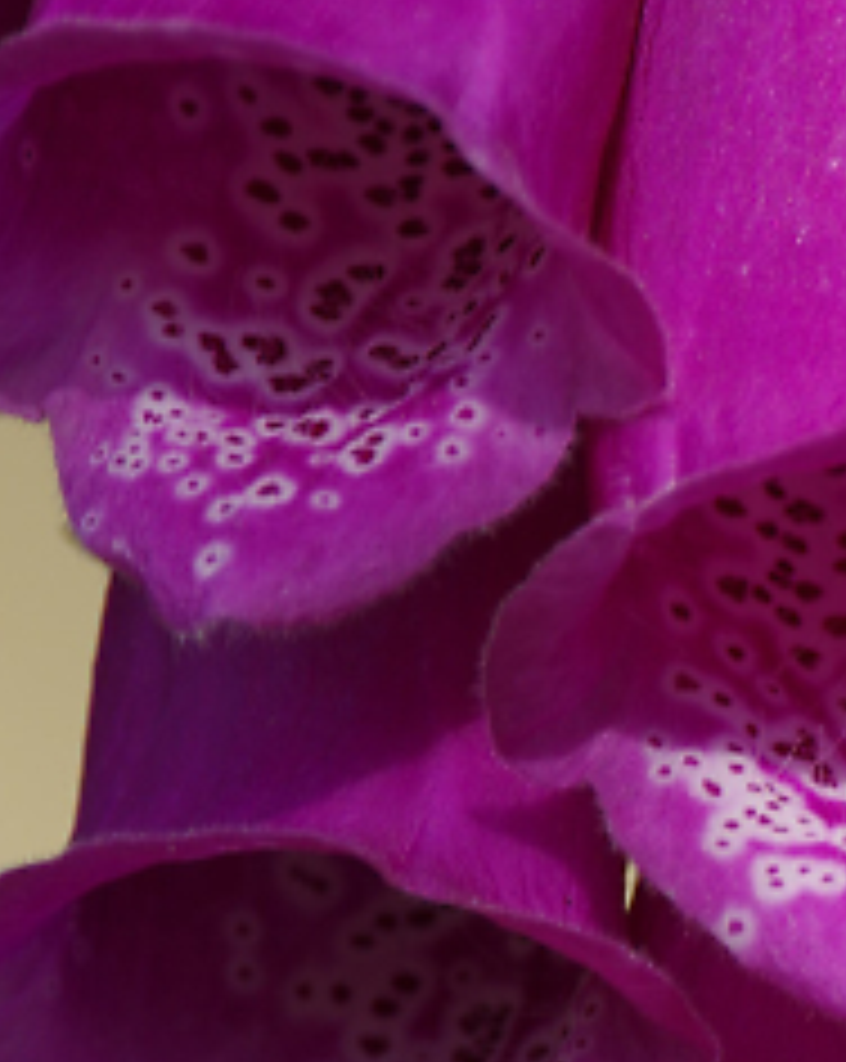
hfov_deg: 0.5
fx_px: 94389
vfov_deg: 0.6
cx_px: 835
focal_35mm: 3008
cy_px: 572
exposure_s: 1/125
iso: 125
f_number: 8
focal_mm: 630
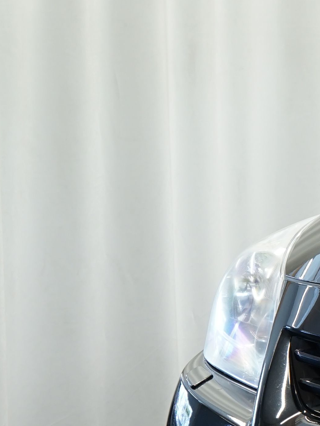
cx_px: 915
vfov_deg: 8.2
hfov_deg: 5.8
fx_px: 2957
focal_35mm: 240
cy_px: 273
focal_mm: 58
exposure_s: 1/15
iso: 500
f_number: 5.6
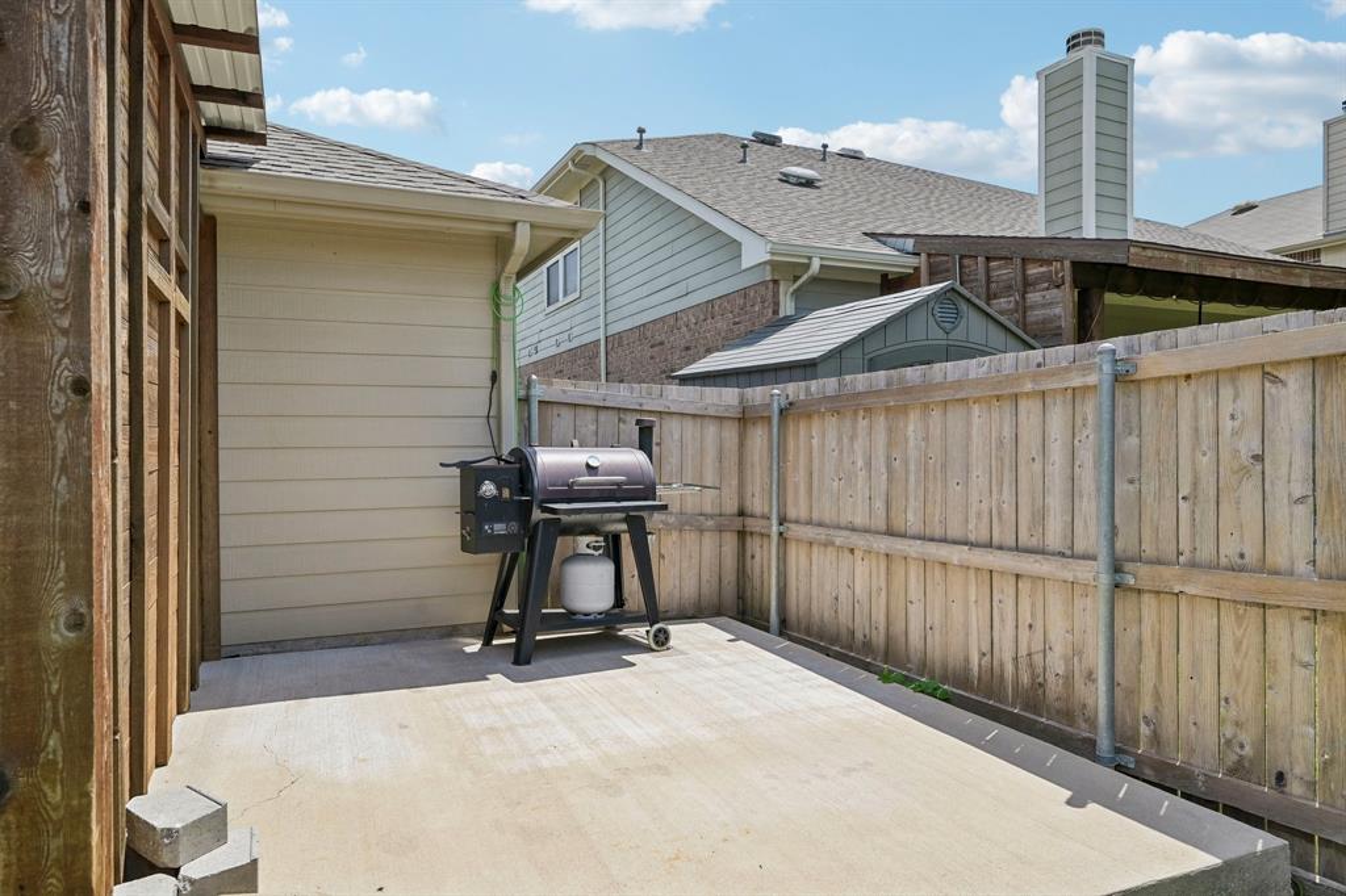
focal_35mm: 22
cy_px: 448
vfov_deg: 56.1
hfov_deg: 77.3
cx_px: 673
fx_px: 841
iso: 400
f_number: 8
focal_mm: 22.5
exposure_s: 1/1000
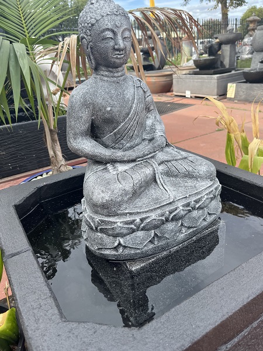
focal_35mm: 26
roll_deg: +5.3
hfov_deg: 53.1
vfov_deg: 67.3
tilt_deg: -22.4
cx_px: 132
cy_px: 176
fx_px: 263
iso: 50
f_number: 1.6
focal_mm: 5.1
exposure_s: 1/1075
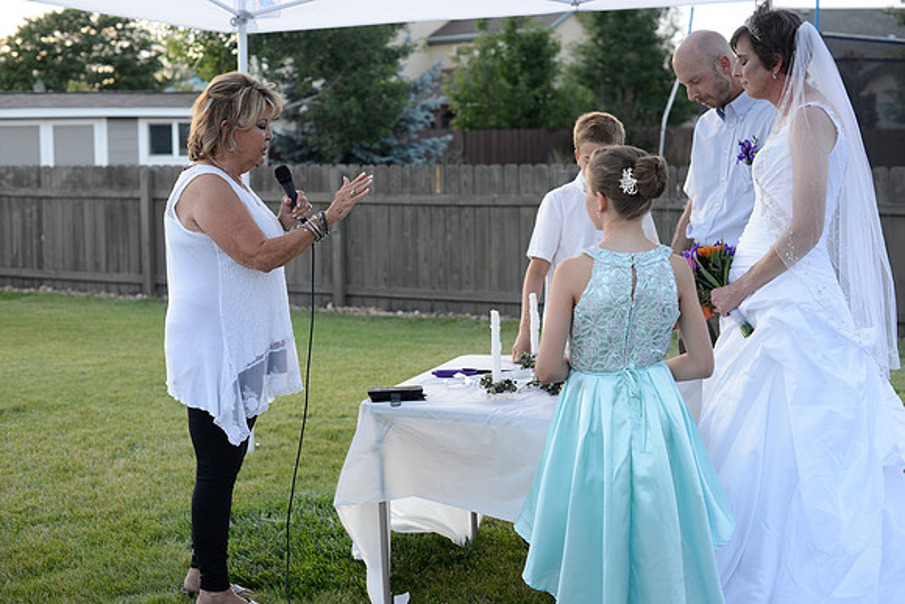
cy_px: 302
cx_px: 452
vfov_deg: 27.0
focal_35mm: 50
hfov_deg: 39.6
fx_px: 1257
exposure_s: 1/200
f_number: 4
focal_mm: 50
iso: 200
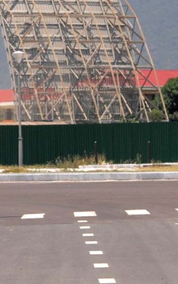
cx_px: -64
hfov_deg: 3.4
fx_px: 2968
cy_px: 132
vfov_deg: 5.5
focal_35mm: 383
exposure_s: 1/1250
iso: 200
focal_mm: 70
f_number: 5
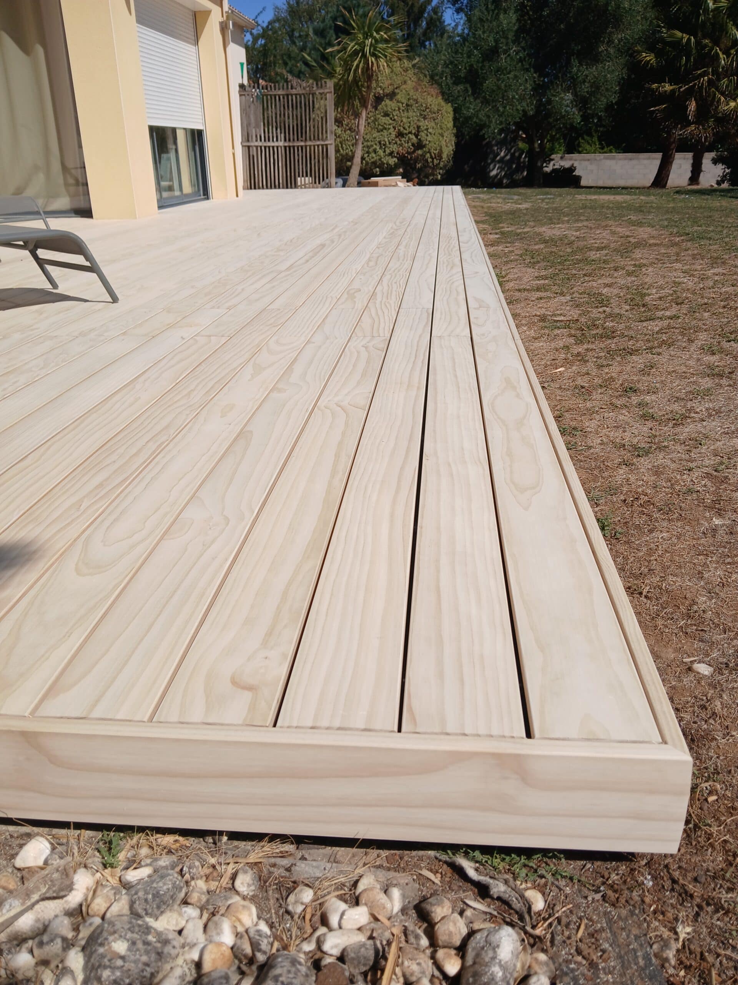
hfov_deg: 53.1
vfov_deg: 67.3
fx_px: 739
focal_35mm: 26
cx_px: 369
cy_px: 492
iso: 20
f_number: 1.8
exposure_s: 1/1052
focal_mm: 3.98
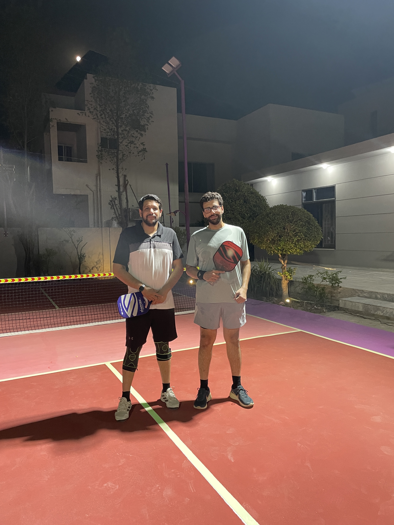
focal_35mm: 26
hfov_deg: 53.1
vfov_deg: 67.3
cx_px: 197
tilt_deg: -2.3
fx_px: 395
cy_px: 262
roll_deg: +2.1
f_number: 1.6
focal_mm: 4.2
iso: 320
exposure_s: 1/50
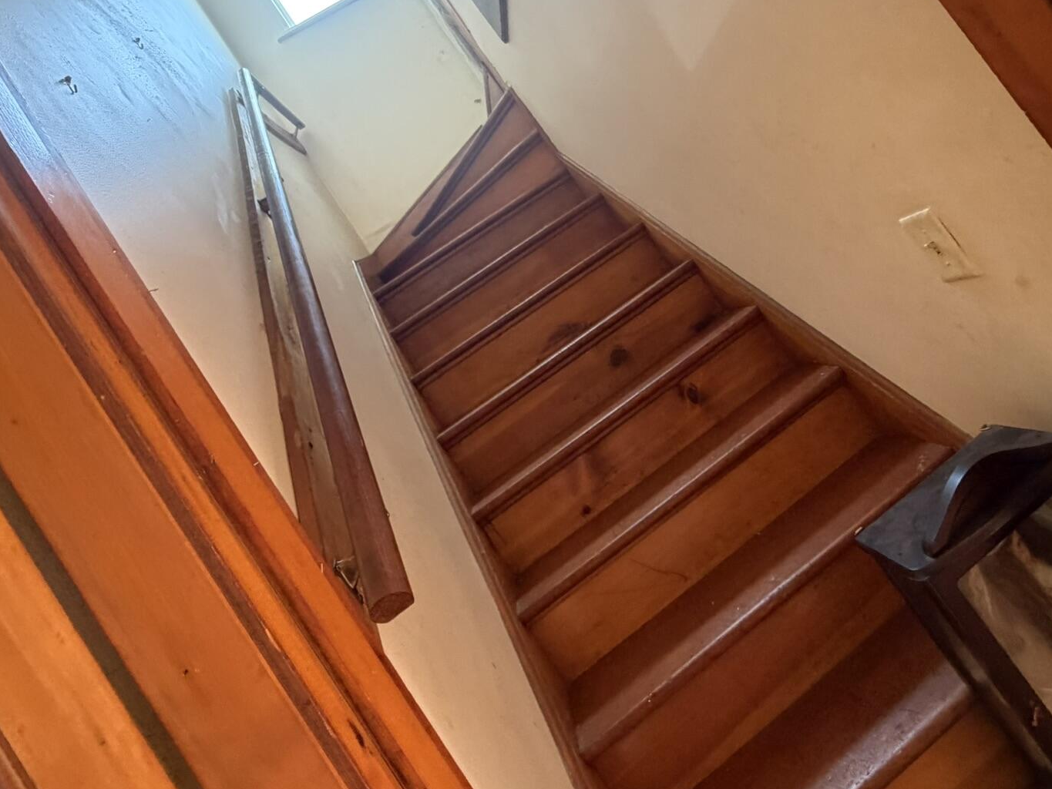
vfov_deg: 62.4
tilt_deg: +2.7
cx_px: 579
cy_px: 289
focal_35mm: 21
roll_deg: +38.0
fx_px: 638
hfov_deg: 78.8
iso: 400
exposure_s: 1/60
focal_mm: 2.22
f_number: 2.2
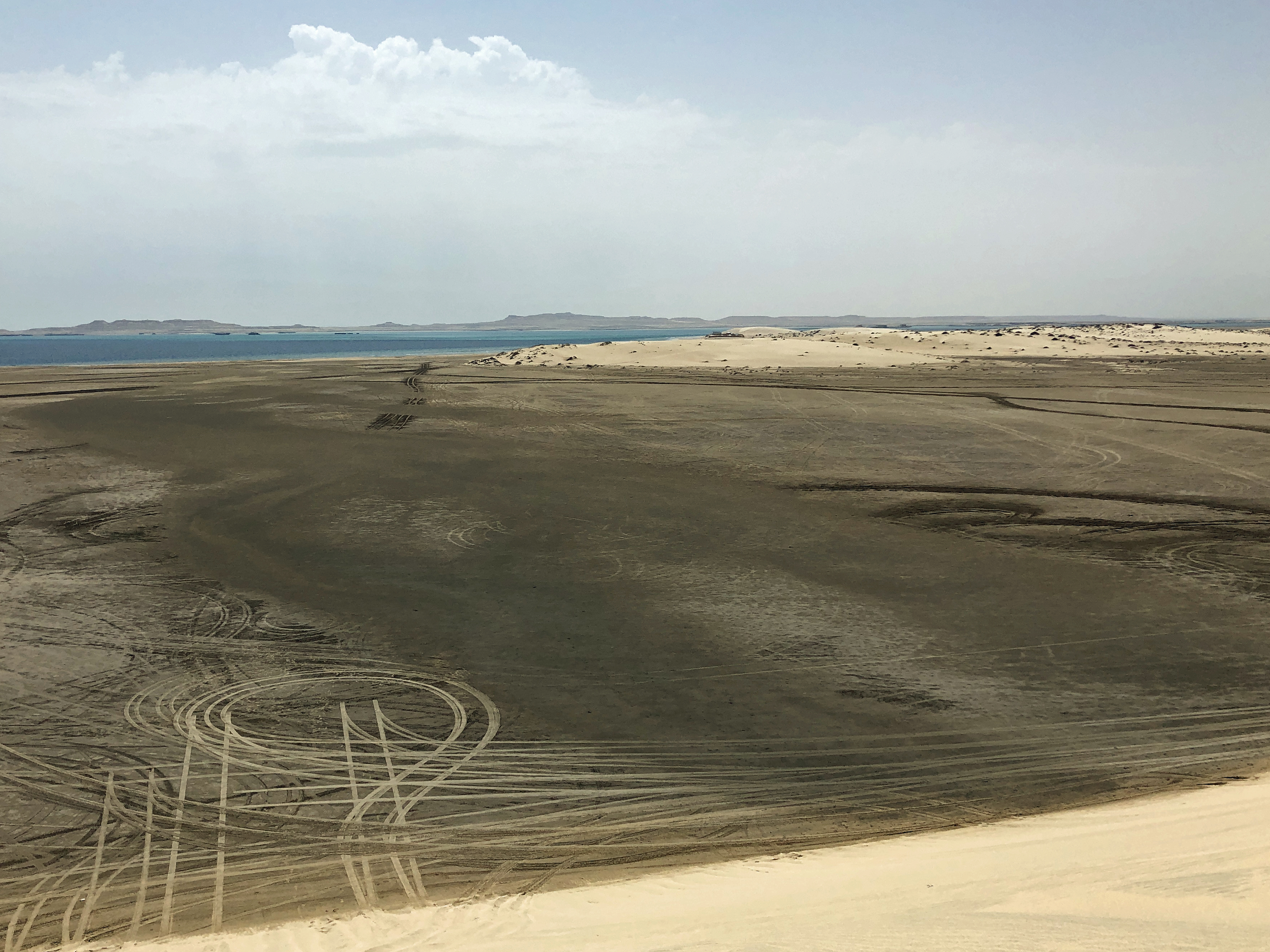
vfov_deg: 44.2
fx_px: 1174
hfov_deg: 56.7
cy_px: 458
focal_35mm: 32
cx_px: 562
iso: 25
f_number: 1.8
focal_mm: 4
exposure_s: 1/6024
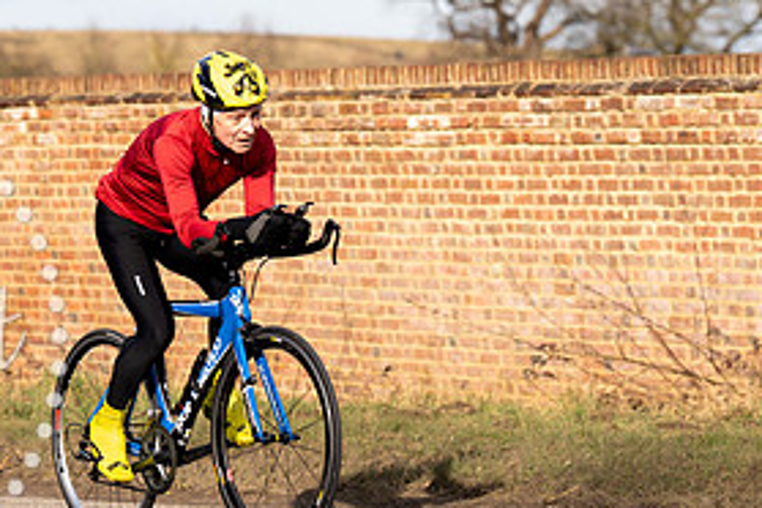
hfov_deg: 8.3
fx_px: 5228
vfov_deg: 5.6
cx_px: 235
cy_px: 201
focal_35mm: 247
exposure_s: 1/800
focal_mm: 119
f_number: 4
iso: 100
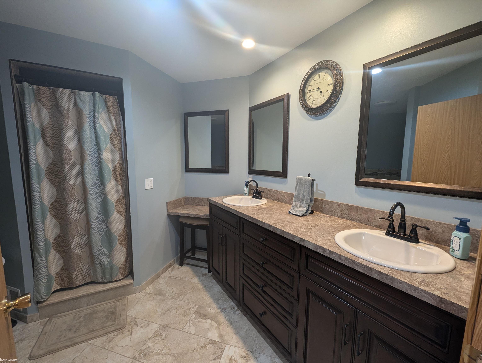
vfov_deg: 90.1
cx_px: 241
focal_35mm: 13
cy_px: 182
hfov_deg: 106.1
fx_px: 181
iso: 89
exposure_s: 1/24
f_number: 2.2
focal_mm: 1.95
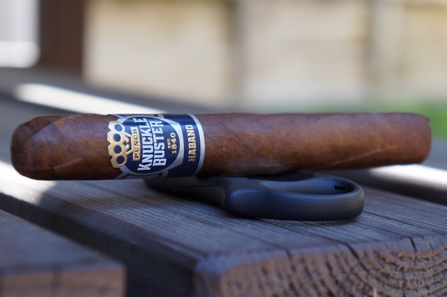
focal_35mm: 82
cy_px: 148
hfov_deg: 24.6
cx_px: 224
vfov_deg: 16.5
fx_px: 1023
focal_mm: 55
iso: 200
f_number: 5.6
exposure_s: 1/100
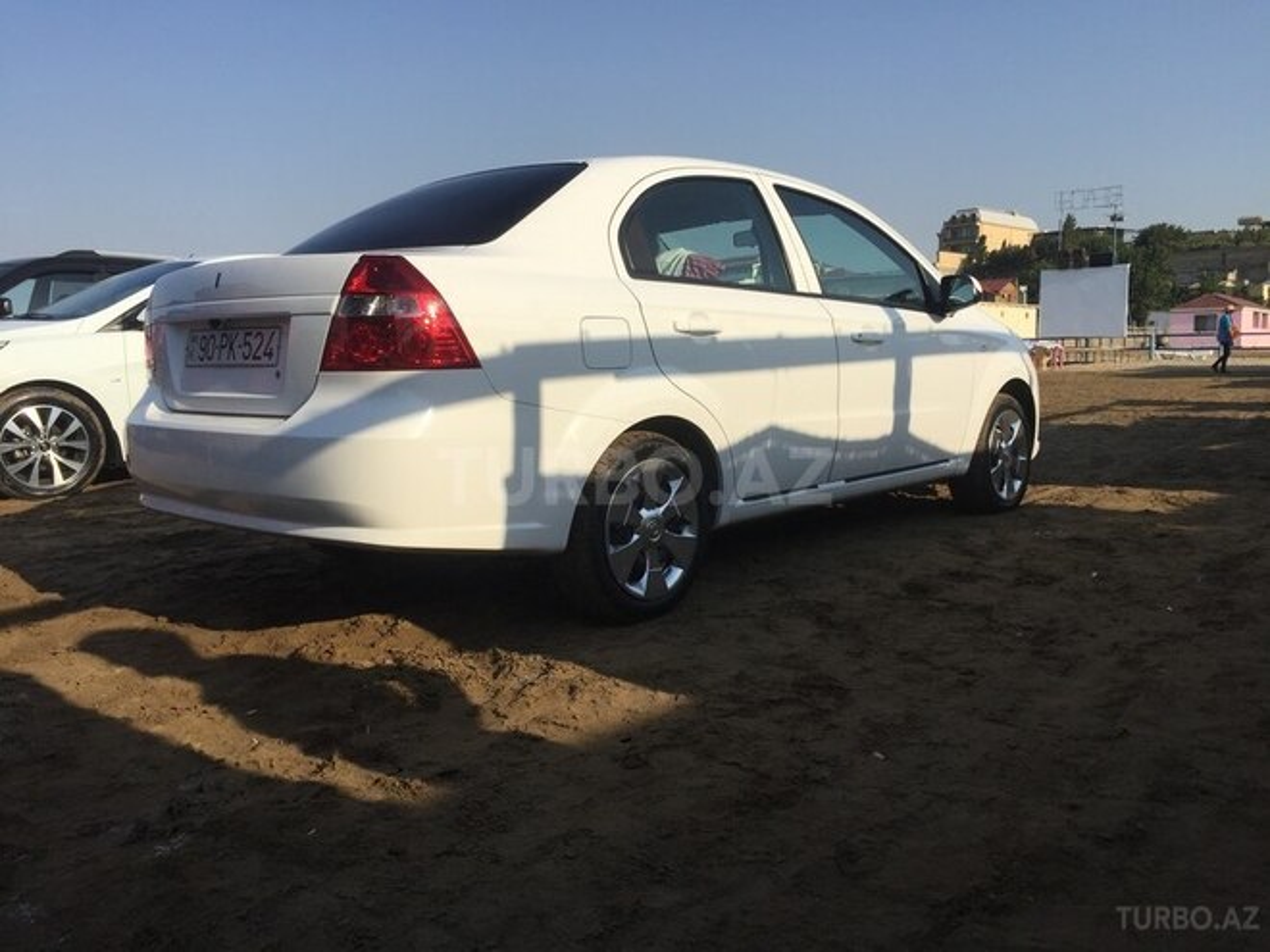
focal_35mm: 29
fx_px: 1064
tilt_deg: -7.1
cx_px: 635
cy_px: 476
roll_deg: +0.5
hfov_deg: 61.7
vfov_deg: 48.2
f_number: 2.2
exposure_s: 1/2639
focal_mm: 4.15
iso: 32
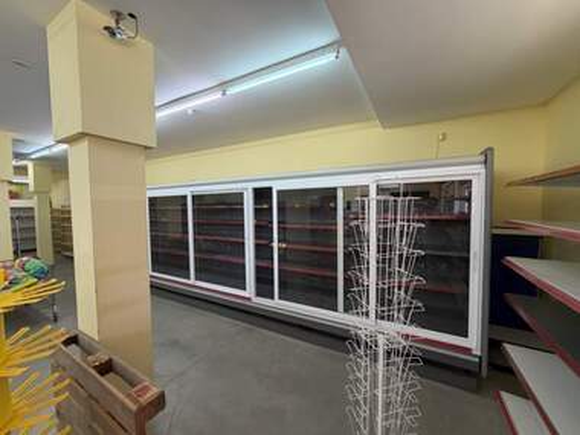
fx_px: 235
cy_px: 218
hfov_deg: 102.1
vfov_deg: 85.7
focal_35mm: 14
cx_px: 290
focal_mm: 2.22
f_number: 2.2
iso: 125
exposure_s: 1/100
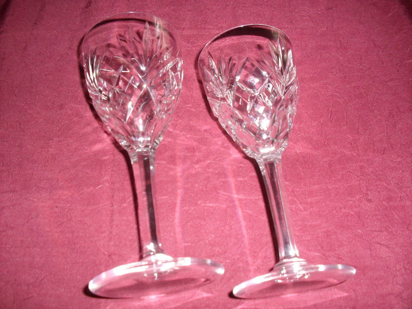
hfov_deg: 52.6
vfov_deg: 40.7
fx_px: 417
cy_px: 154
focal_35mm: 35
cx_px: 206
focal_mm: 6.3
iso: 200
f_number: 3.2
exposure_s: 1/45
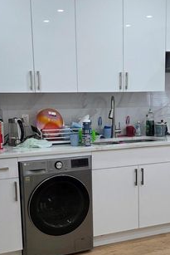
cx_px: 116
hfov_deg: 25.9
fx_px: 368
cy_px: 152
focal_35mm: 52
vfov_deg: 38.0
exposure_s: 1/120
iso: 160
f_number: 1.7
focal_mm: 6.3
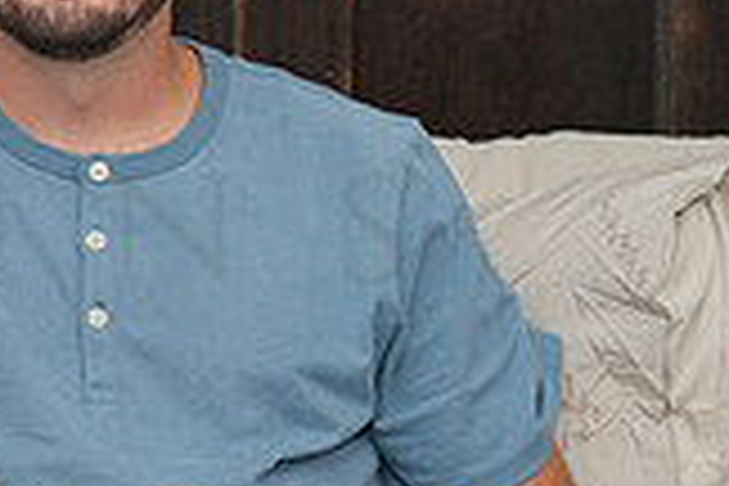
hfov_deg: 12.6
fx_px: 3118
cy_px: 448
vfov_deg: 8.9
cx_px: -418
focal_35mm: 154
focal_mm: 43
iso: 800
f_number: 4
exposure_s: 1/320
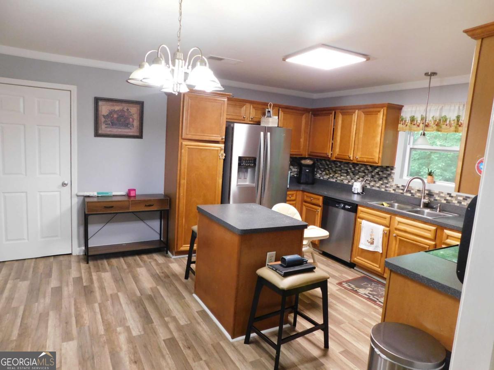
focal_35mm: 23
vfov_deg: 58.9
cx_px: 247
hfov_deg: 73.9
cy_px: 185
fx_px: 328
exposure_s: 1/30
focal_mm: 4
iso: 400
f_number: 3
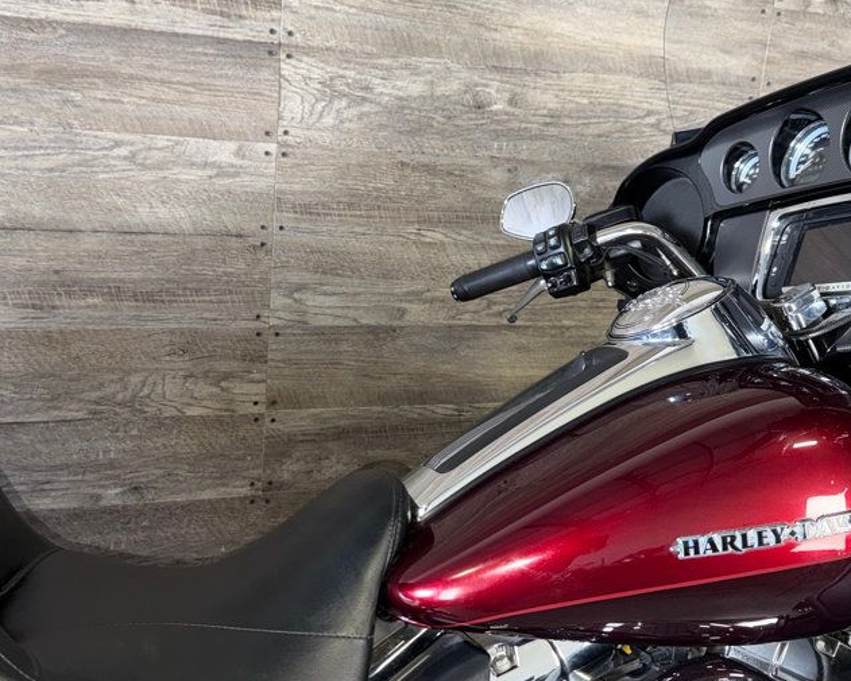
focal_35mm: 38
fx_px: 957
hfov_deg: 47.9
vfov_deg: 39.1
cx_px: 430
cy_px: 318
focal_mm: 6.76
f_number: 1.78
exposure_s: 1/22
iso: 64
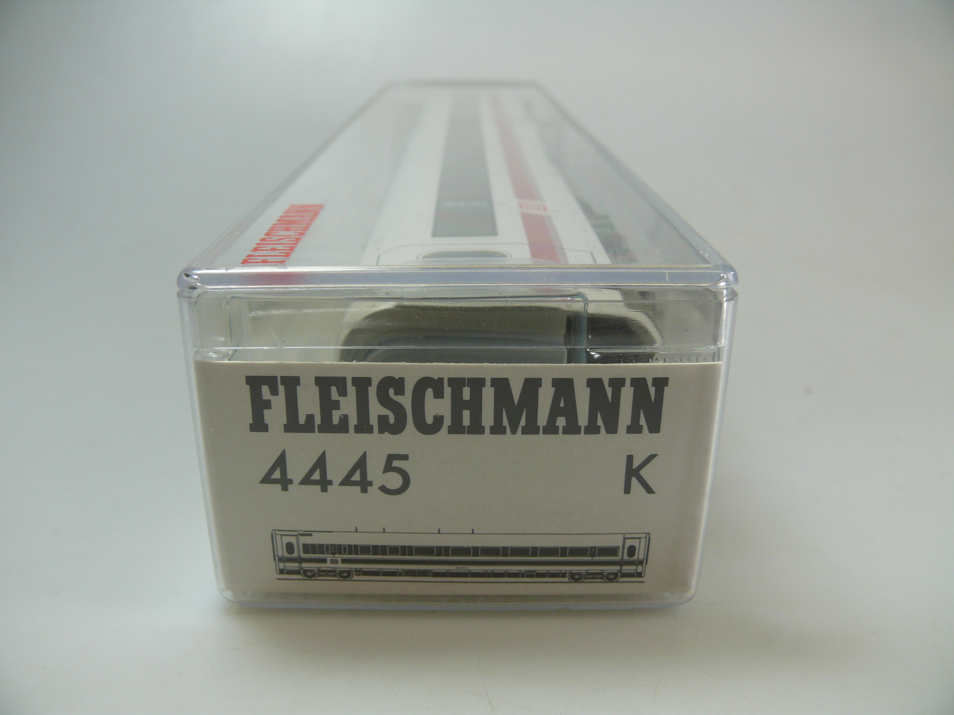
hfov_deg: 52.6
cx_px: 477
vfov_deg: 40.7
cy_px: 358
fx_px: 965
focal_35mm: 35
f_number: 4
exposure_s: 1/100
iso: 100
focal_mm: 7.4
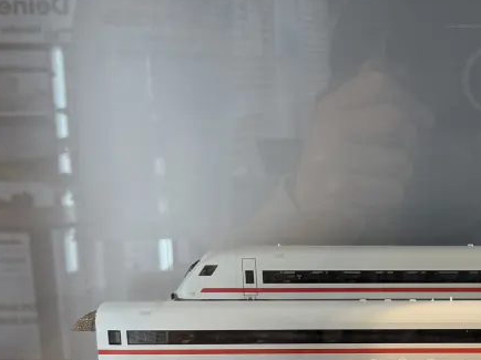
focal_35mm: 83
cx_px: 572
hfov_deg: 21.9
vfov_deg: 17.6
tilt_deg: -12.8
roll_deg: -1.2
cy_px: 291
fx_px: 1153
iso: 100
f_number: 1.78
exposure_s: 1/243
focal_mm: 6.76
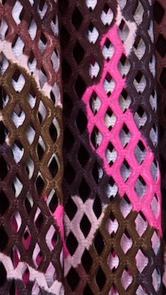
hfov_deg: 5.3
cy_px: 148
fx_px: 1772
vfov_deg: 9.5
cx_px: -22
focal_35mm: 227
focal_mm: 95
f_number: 13
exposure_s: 1/800
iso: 800
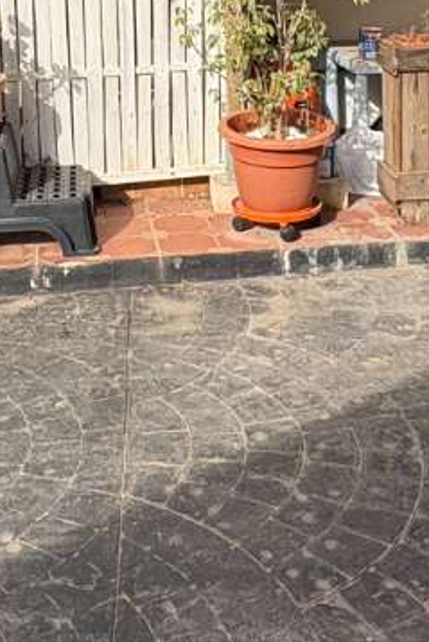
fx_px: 1089
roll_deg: +2.3
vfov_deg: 30.1
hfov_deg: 22.2
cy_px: -33
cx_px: 162
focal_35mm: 61
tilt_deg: -4.1
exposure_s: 1/1346
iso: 40
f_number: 2.2
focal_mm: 2.22
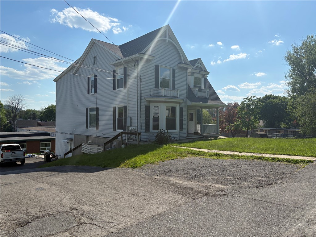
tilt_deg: -0.3
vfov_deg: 53.1
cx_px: 158
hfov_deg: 67.3
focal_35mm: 26
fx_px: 237
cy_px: 118
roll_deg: +0.6
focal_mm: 5.96
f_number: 1.6
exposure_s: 1/5814
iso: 50
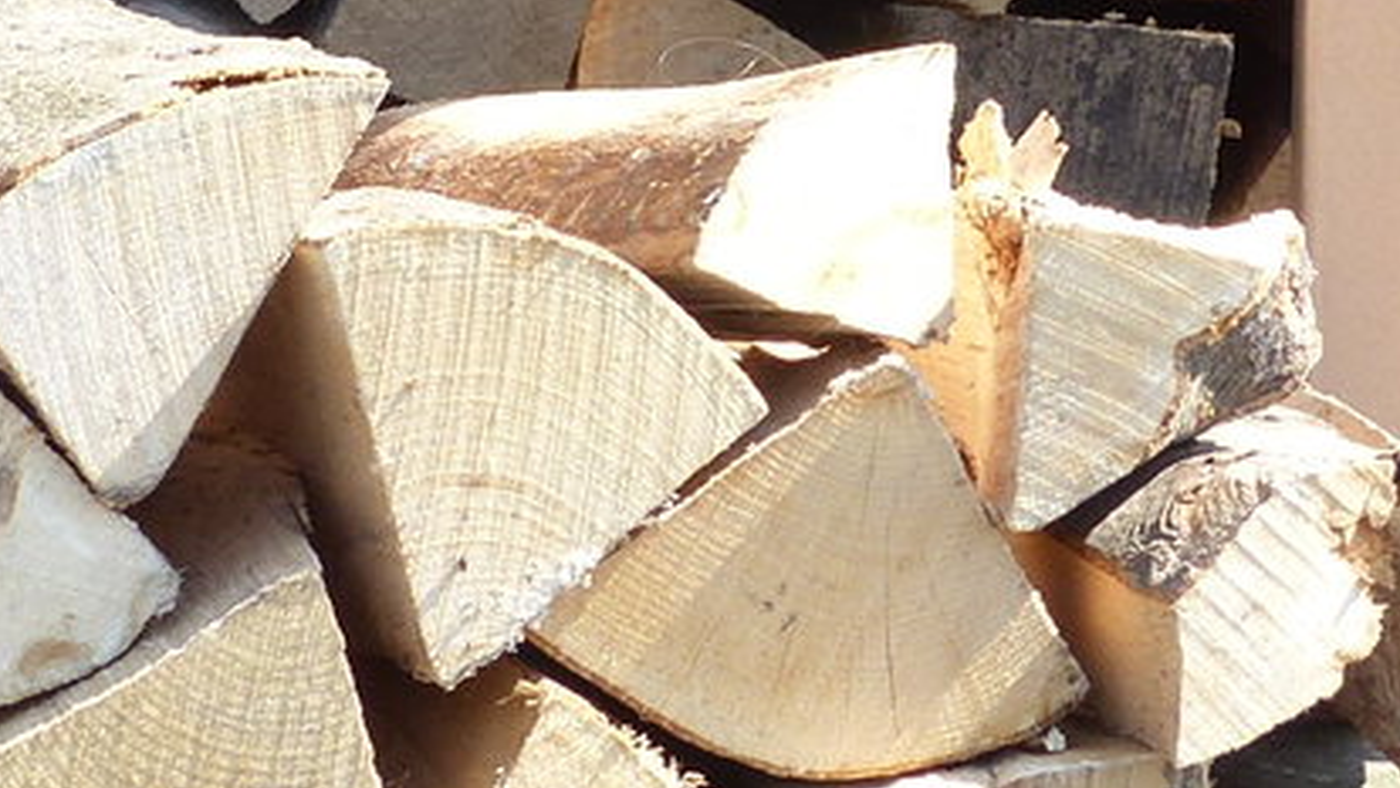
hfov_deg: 7.1
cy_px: -331
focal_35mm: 303
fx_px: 11250
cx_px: 565
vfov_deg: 4.0
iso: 100
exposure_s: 1/200
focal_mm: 13
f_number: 4
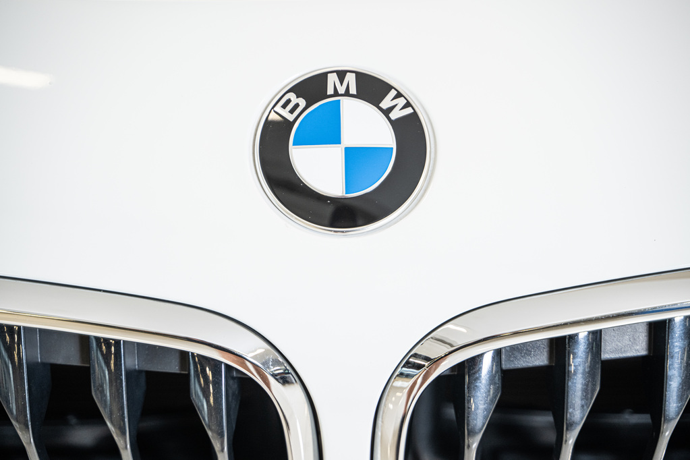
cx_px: 345
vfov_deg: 18.2
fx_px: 1437
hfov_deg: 27.0
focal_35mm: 75
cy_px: 230
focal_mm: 75
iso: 640
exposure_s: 1/160
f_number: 2.8
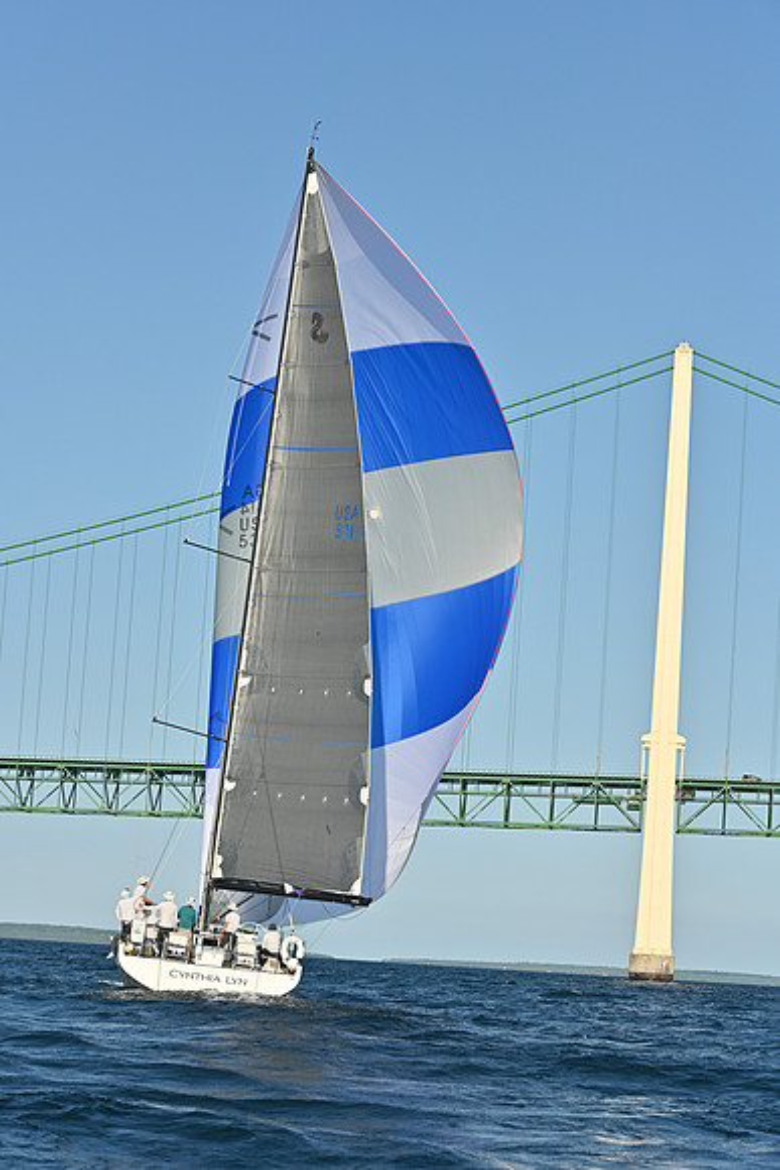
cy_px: 585
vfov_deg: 22.1
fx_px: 2988
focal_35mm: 92
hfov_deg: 14.9
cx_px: 390
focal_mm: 92
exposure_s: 1/1600
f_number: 7.1
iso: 320
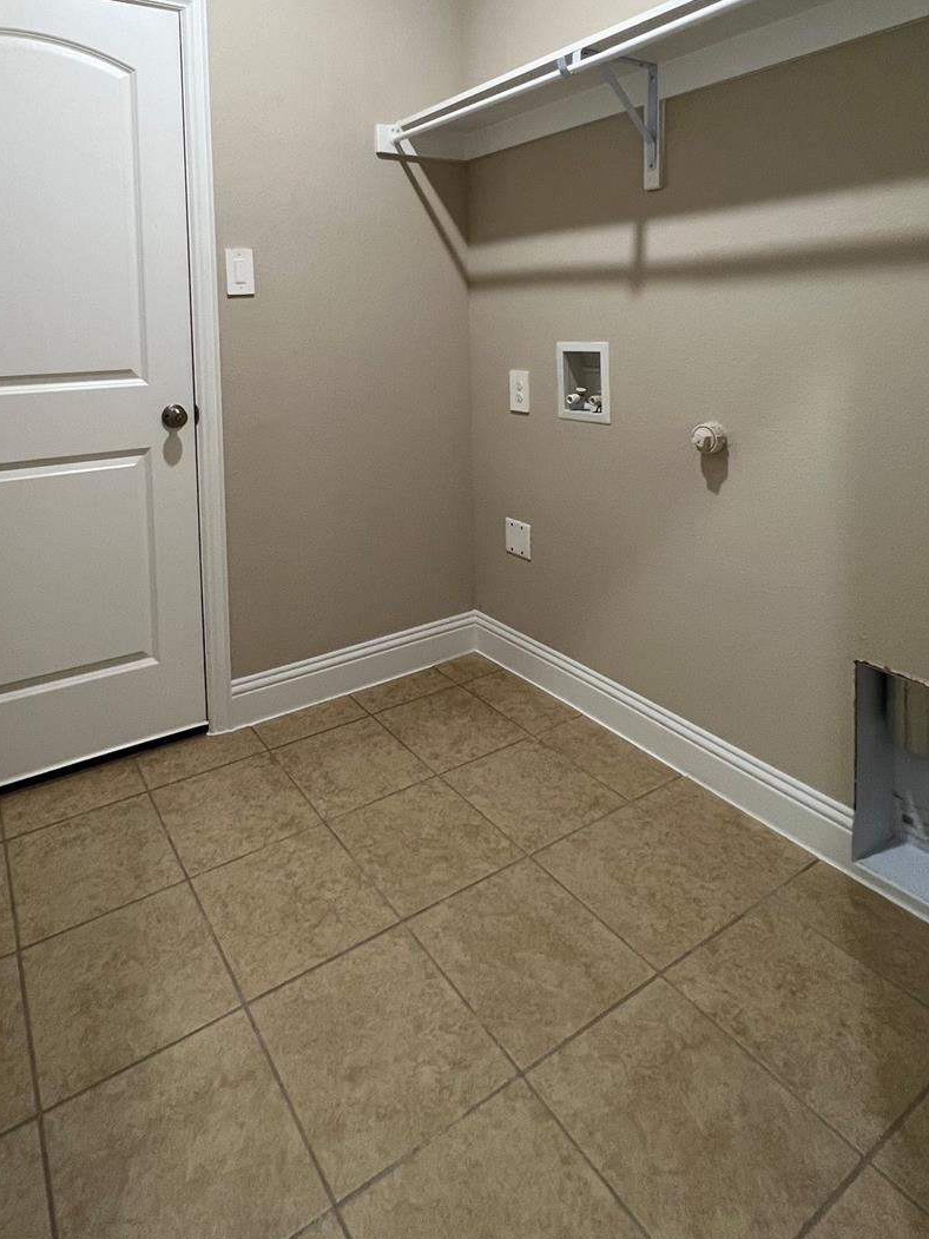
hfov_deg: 67.6
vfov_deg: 80.1
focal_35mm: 19
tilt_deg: -2.8
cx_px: 345
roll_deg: +2.0
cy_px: 357
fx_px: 680
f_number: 1.8
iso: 160
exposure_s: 1/60
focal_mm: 1.57
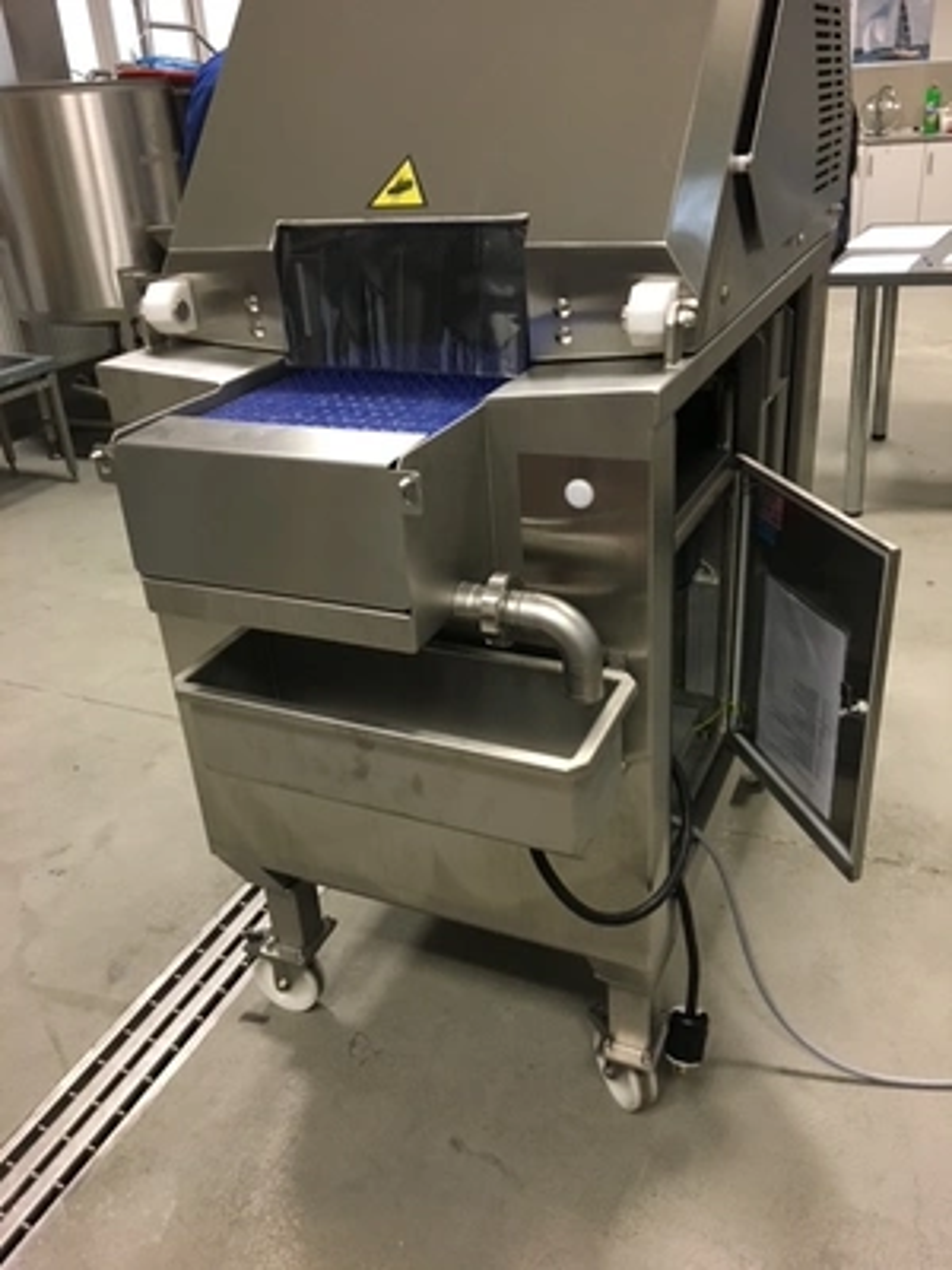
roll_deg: +3.9
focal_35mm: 29
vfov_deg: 61.7
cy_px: 635
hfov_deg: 48.2
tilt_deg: -27.7
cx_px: 476
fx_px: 1063
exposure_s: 1/33
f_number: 2.2
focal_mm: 4.15
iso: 200
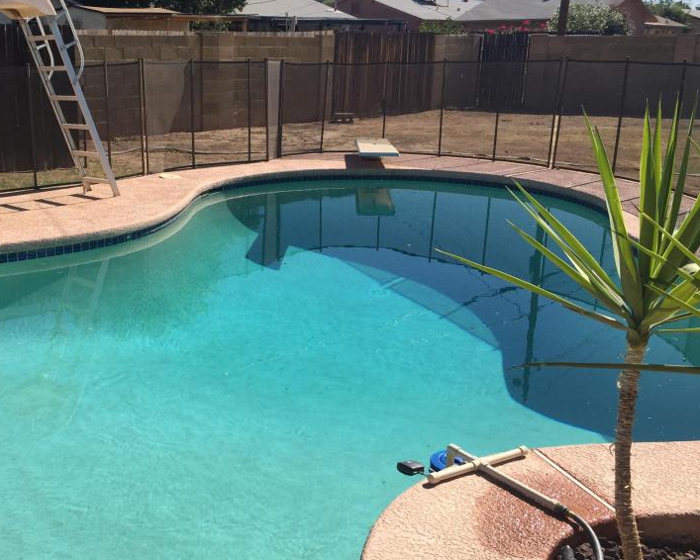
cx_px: 212
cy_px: 315
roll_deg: -1.7
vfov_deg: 36.5
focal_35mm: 41
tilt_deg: -15.5
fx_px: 850
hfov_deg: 43.9
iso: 32
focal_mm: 4.15
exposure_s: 1/2326
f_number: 2.2
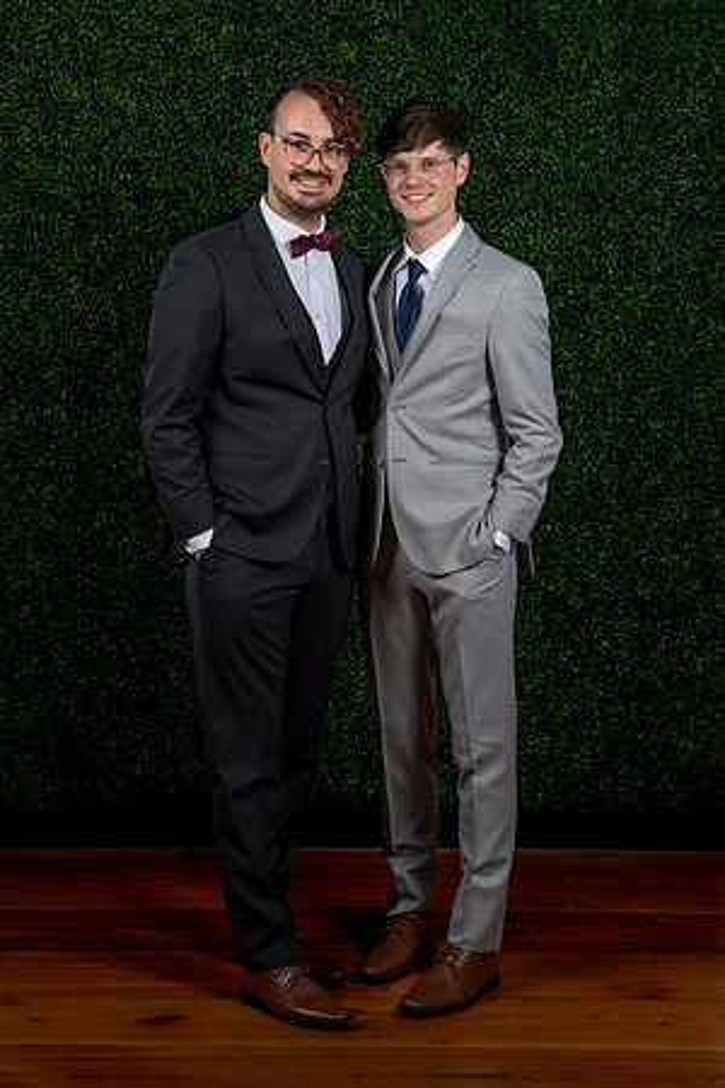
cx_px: 362
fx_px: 2114
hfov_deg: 19.5
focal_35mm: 70
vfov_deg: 28.8
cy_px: 544
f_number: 6.3
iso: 100
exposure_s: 1/125
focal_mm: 70
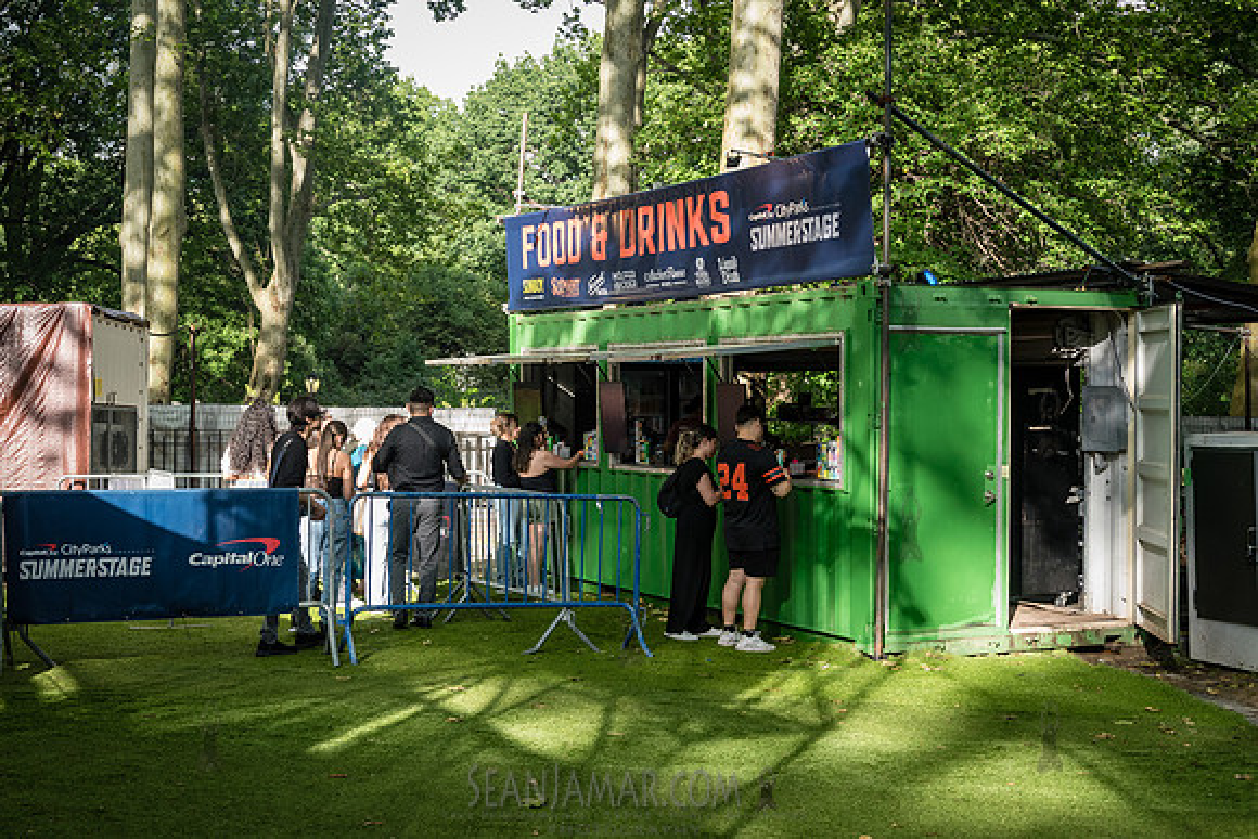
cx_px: 574
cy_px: 456
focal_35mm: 50
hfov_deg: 39.7
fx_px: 1741
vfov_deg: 27.1
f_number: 4.5
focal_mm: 45
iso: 1000
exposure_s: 1/800
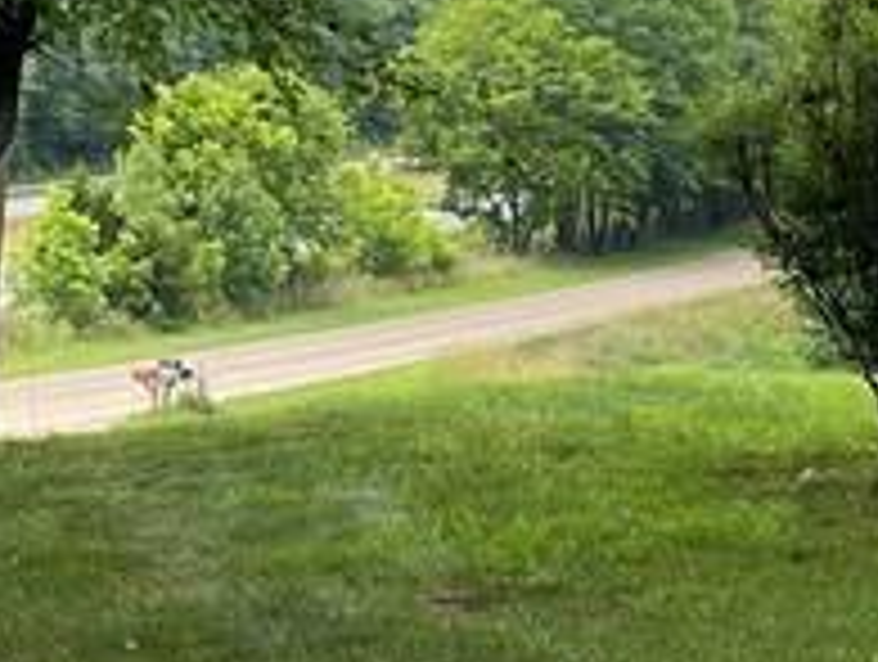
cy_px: 288
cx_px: 342
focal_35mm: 131
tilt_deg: -1.9
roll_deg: -2.3
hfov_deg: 15.0
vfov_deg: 11.4
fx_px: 3329
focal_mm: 5.1
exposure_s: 1/930
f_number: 1.6
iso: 32
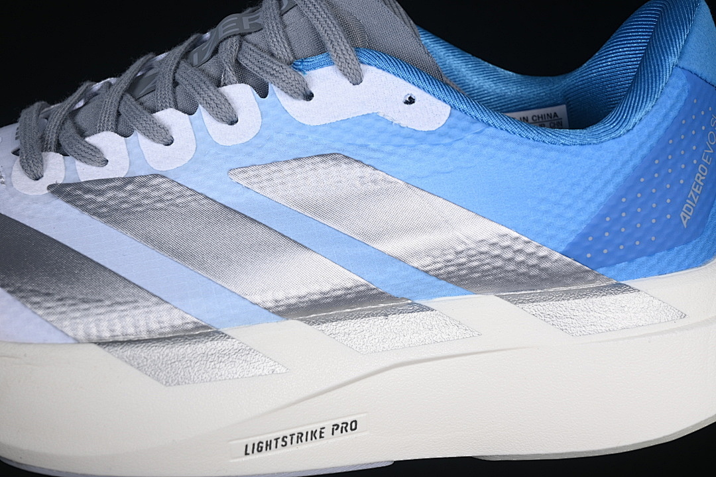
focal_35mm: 75
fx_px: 1492
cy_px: 238
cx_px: 358
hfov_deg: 27.0
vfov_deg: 18.2
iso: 160
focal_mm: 50
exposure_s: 1/80
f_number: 7.1
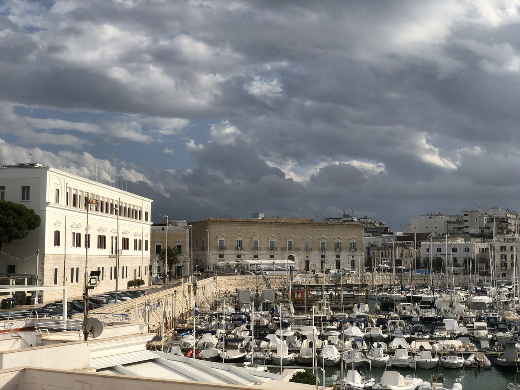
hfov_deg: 36.8
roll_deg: +0.6
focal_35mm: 52
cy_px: 195
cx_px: 260
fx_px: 781
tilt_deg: +4.6
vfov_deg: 28.0
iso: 16
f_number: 2.4
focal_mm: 6
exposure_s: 1/1779
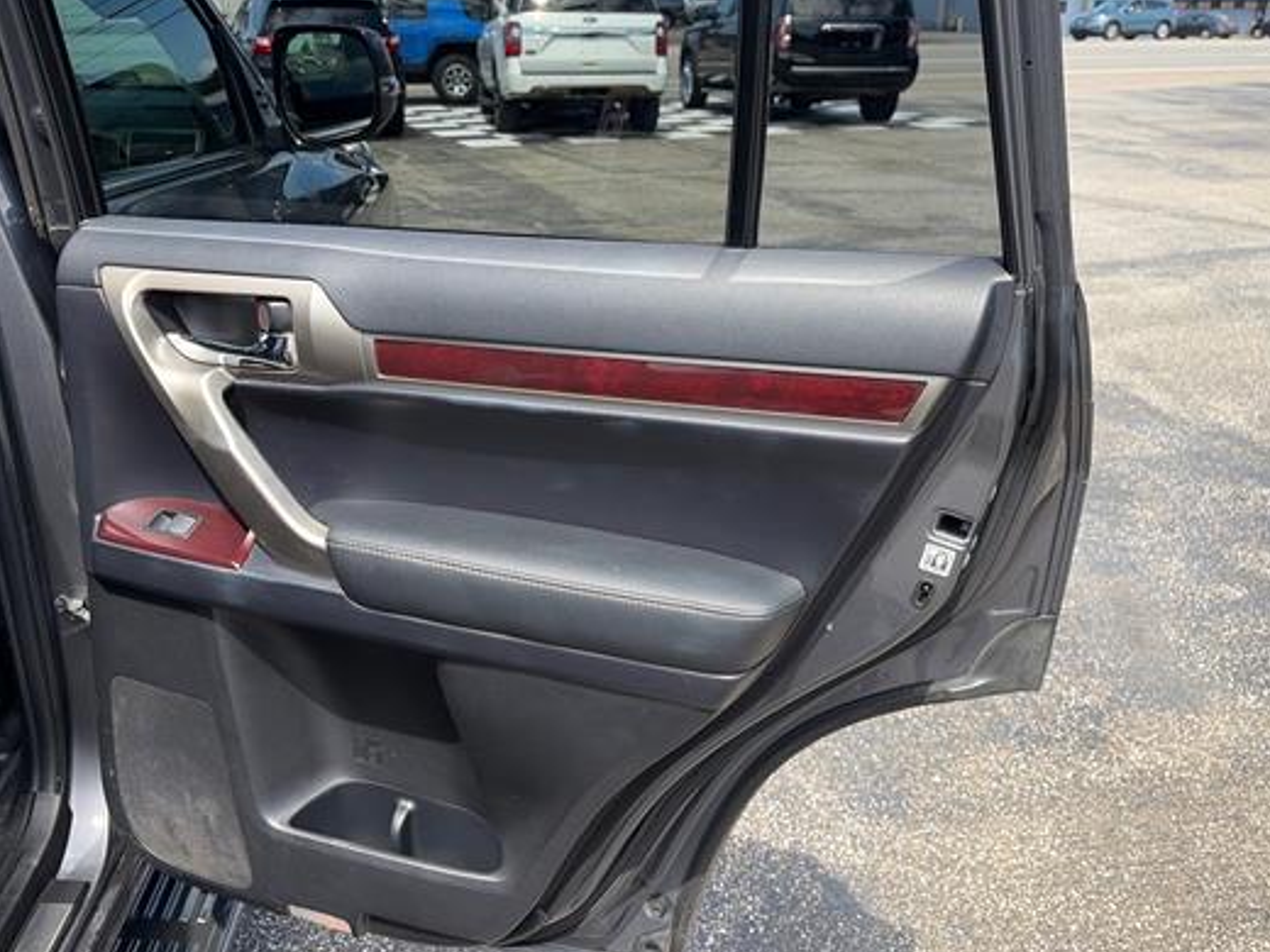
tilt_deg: -19.9
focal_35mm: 32
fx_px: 1174
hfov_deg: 56.7
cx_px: 584
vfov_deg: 44.1
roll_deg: -1.7
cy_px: 444
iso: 50
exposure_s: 1/716
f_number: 1.6
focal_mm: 5.96
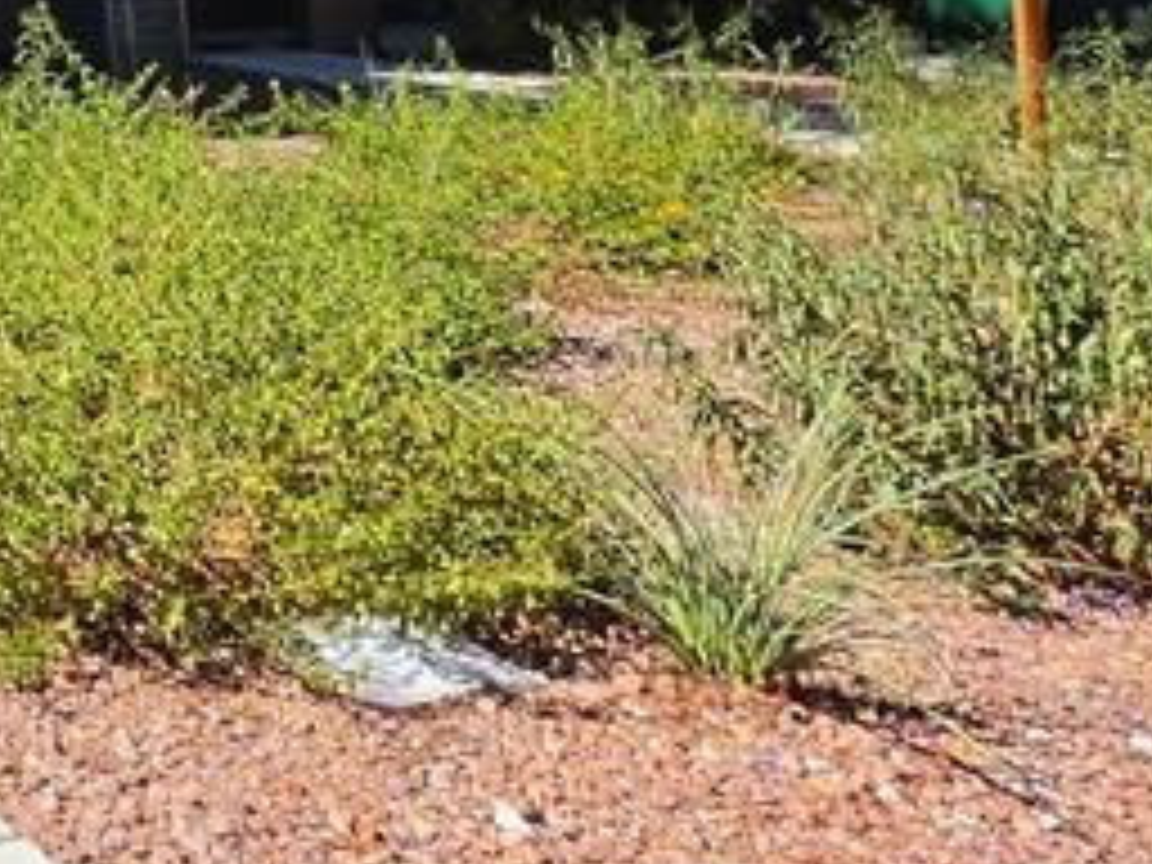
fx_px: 1731
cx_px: -801
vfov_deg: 24.1
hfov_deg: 23.6
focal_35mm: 52
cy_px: -302
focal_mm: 2.2
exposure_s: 1/1314
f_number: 1.9
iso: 32
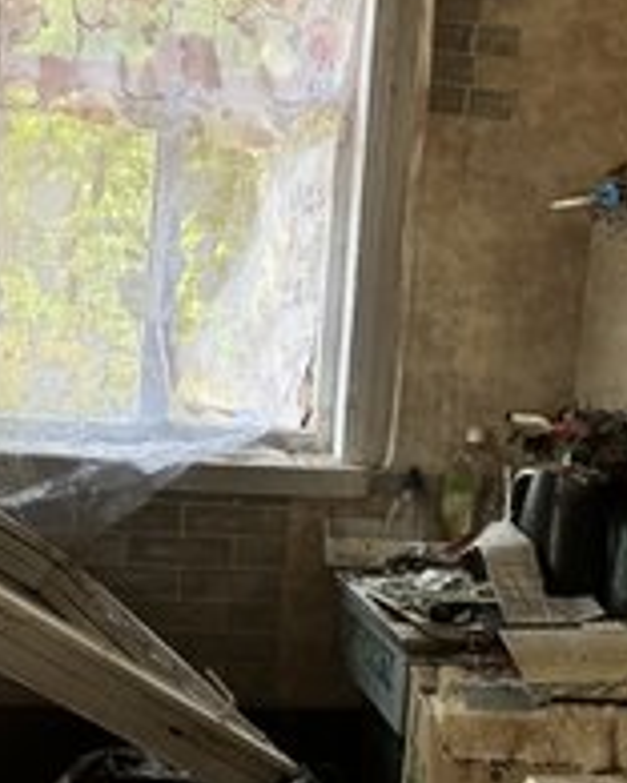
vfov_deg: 19.9
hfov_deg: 16.0
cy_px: 305
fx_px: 2227
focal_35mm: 96
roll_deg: -5.0
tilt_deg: -2.7
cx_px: 458
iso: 50
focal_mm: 6.76
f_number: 1.78
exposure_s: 1/196
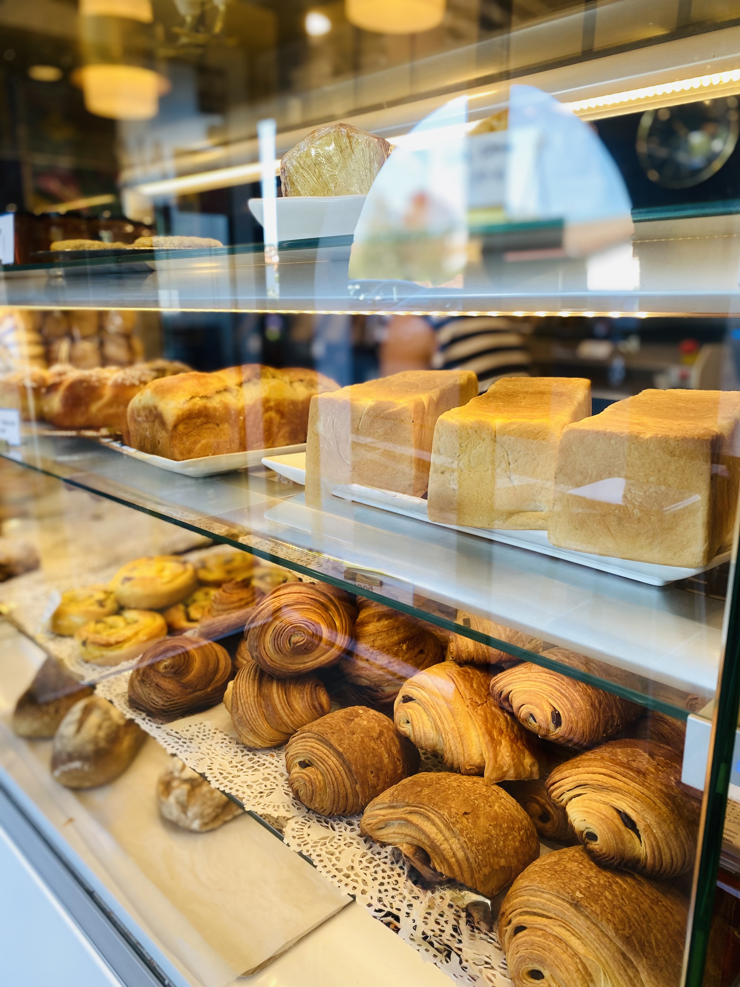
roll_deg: -1.0
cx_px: 370
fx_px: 741
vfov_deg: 67.3
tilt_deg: -12.8
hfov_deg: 53.1
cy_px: 494
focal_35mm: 26
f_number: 1.8
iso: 40
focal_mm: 4.25
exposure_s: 1/100
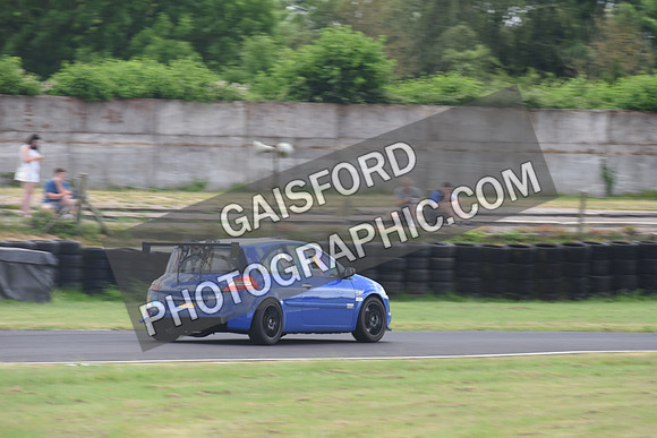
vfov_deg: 3.4
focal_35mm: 400
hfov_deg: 5.2
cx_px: 328
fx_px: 7301
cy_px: 219
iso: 560
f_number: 8
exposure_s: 1/125
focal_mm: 400
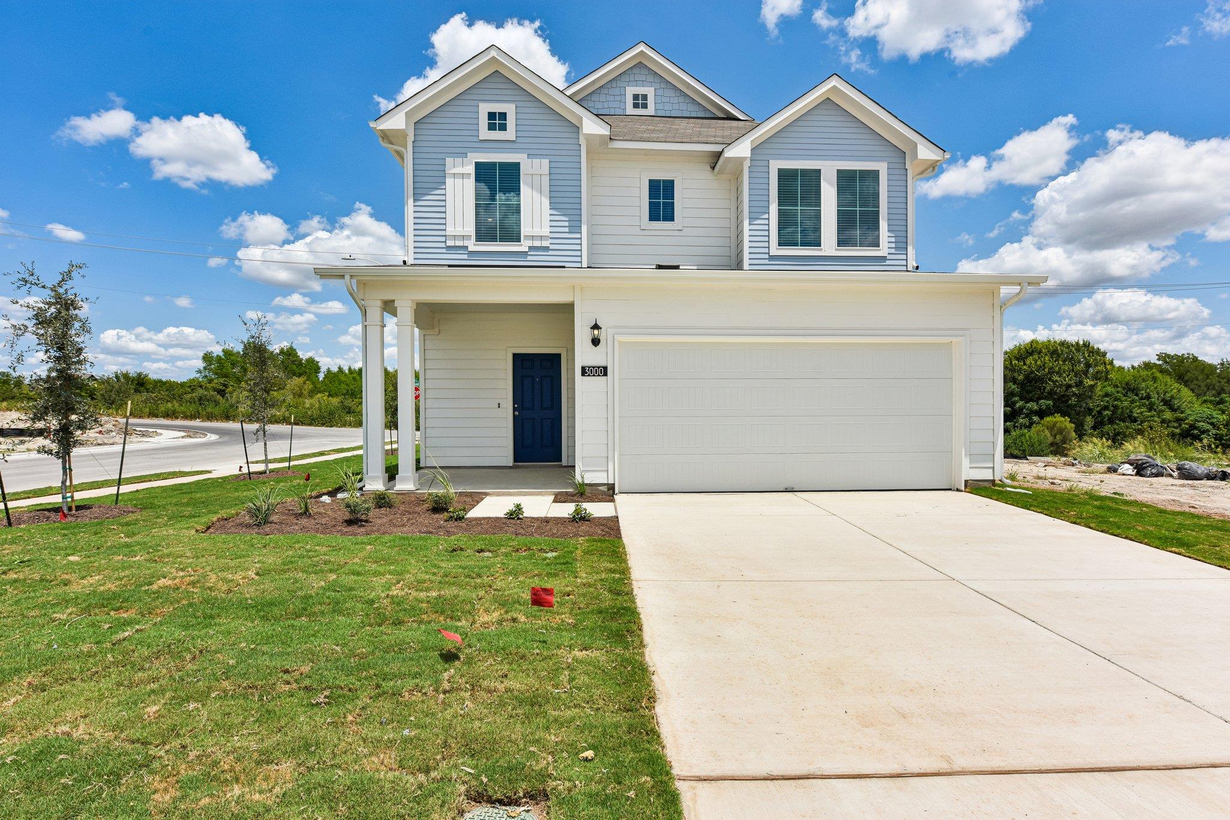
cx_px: 615
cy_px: 410
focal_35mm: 18
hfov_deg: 90.0
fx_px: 615
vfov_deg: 67.4
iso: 100
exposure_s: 1/800
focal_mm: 18
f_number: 8
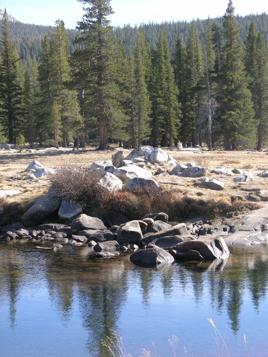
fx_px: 908
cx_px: 134
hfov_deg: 16.8
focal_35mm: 88
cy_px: 178
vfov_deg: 22.3
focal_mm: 22.3
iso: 50
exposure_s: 1/166
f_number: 3.9
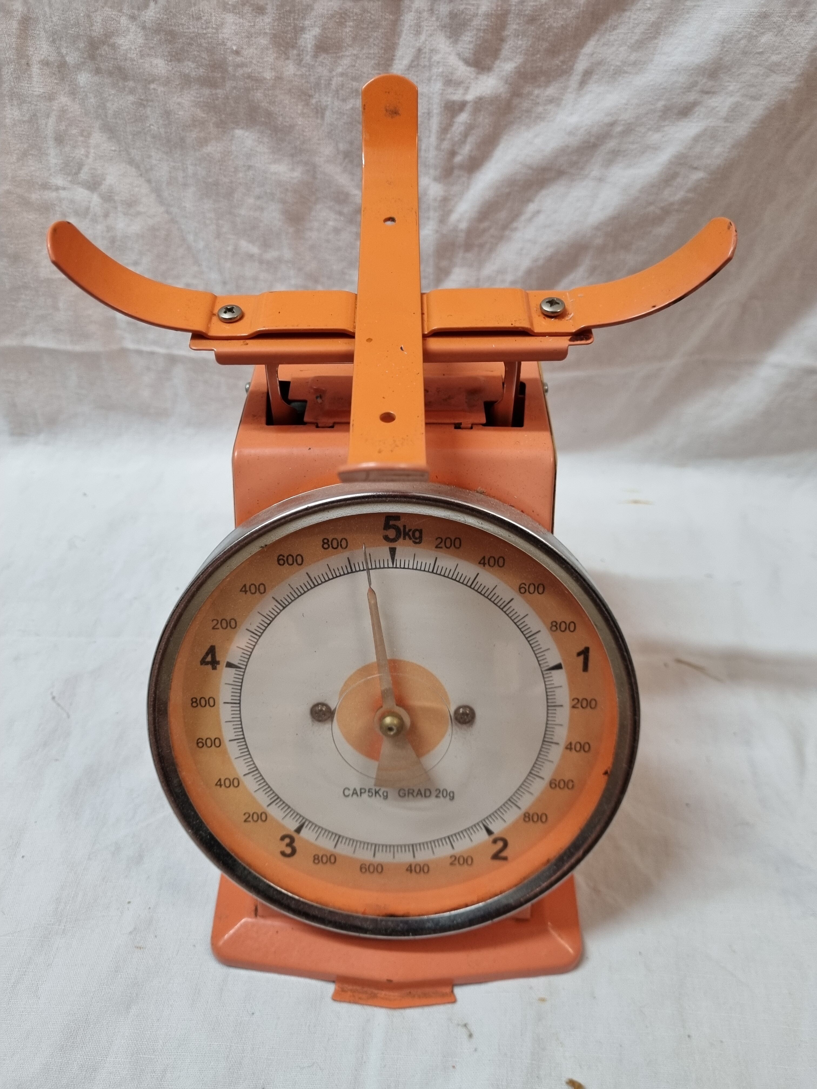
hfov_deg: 53.1
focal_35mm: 26
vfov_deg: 67.3
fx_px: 818
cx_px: 408
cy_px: 544
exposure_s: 1/50
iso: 200
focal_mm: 5.4
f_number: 1.8
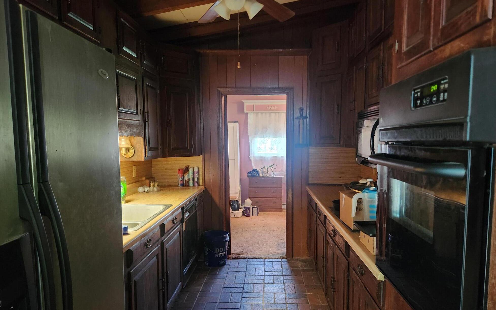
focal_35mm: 25
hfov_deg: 72.5
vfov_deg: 49.2
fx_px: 338
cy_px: 175
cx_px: 250
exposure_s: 1/40
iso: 640
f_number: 1.8
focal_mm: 5.4
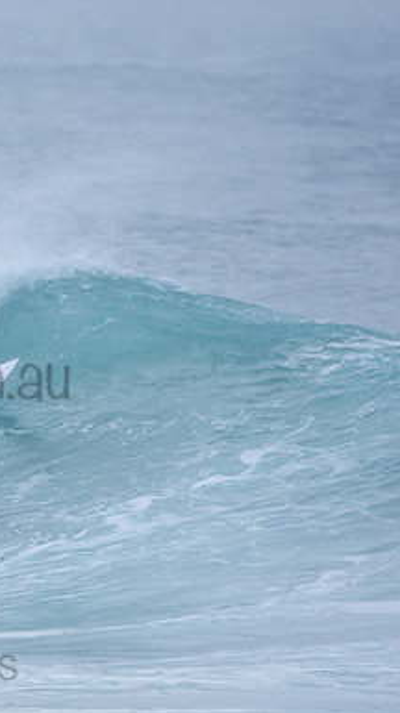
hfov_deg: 1.1
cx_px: -126
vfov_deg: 1.9
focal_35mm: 1137
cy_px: 356
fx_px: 21481
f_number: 5.6
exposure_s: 1/1000
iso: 200
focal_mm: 480
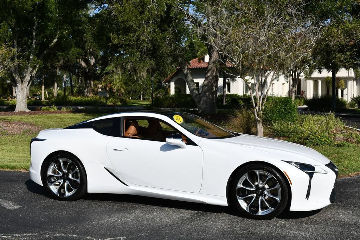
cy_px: 120
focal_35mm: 48
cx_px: 180
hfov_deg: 41.1
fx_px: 480
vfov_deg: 28.1
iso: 100
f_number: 9
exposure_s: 1/320
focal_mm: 24
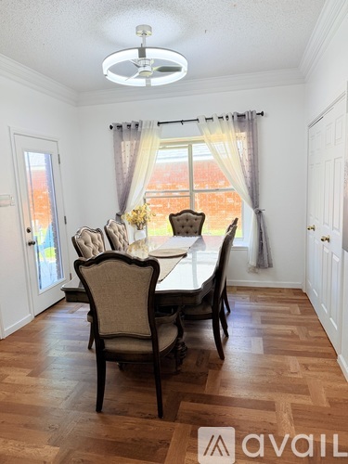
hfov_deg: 56.8
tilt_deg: -8.3
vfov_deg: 71.6
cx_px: 174
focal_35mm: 24
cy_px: 232
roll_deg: +2.2
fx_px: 322
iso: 125
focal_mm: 6.76
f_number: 1.78
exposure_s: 1/202
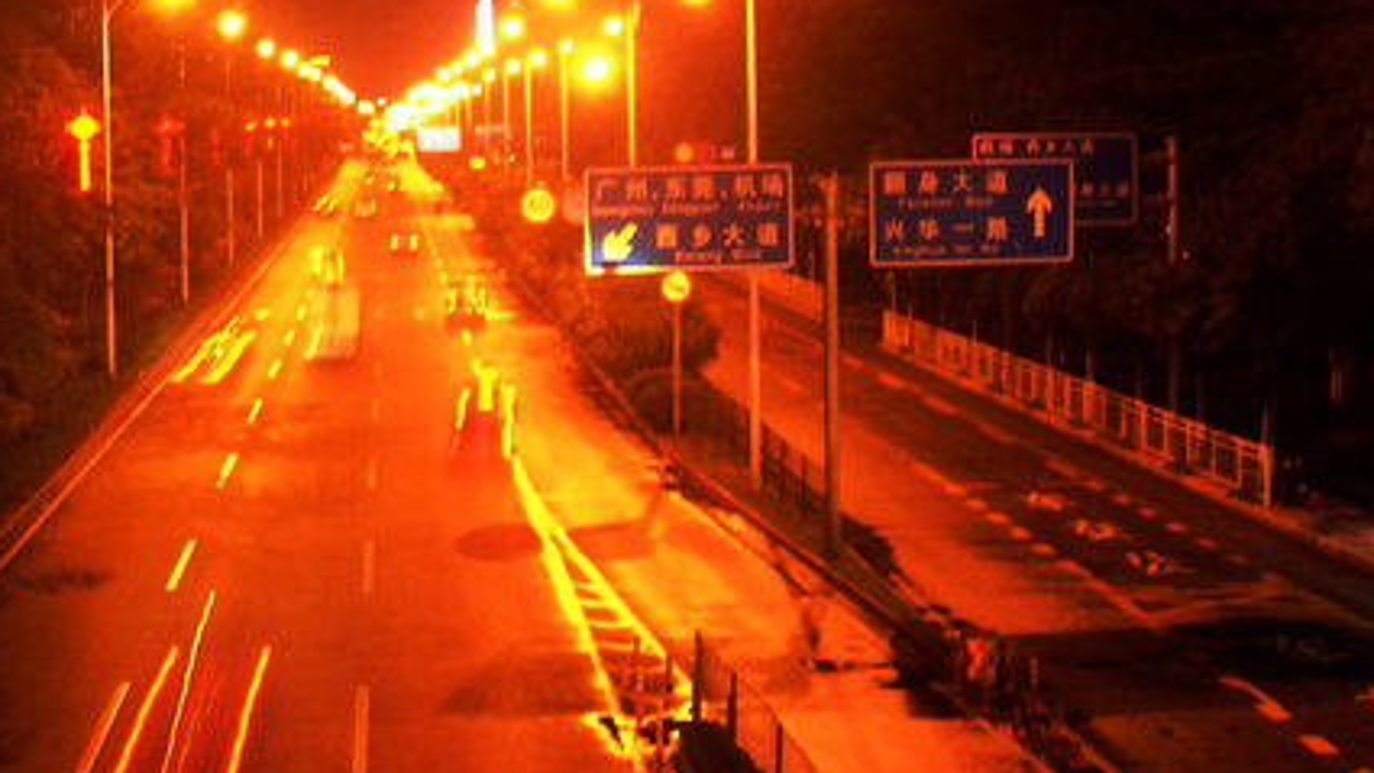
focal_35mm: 78
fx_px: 2842
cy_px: 178
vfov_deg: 15.4
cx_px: 191
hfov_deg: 26.4
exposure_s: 1/1.1
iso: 64
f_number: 2.8
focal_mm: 7.8
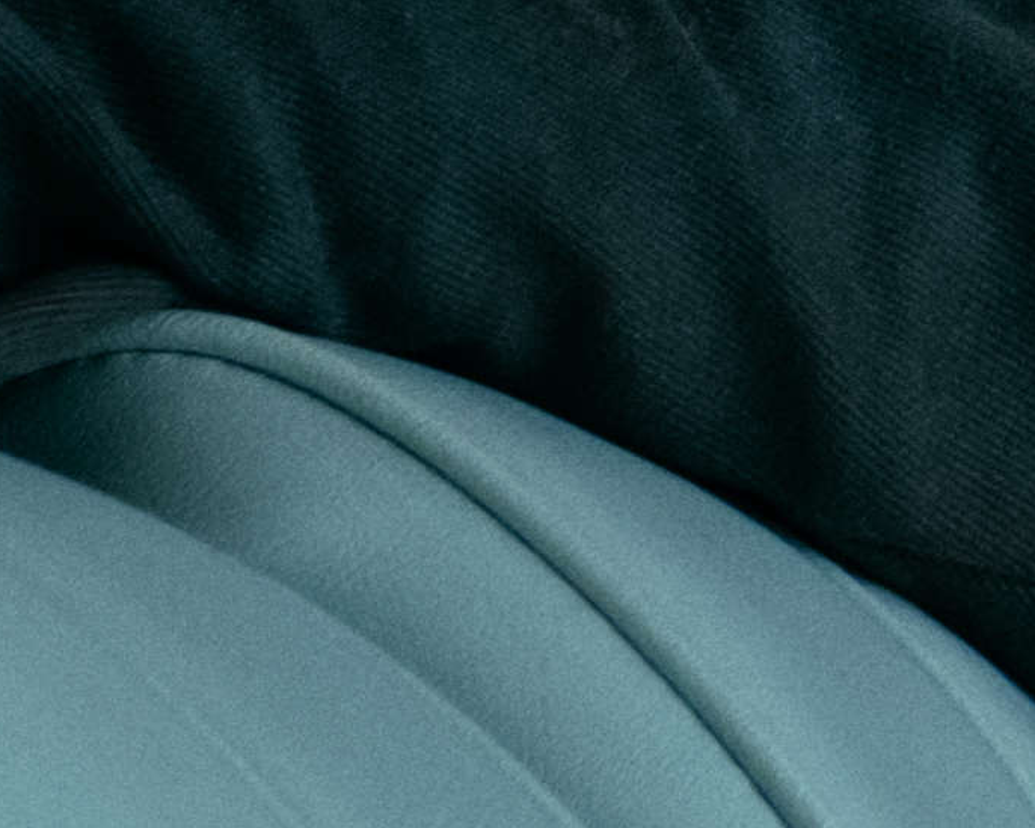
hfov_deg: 3.4
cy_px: -1244
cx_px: 2864
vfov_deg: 2.7
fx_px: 17095
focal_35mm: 558
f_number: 5.6
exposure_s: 1/450
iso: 640
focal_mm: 45.5
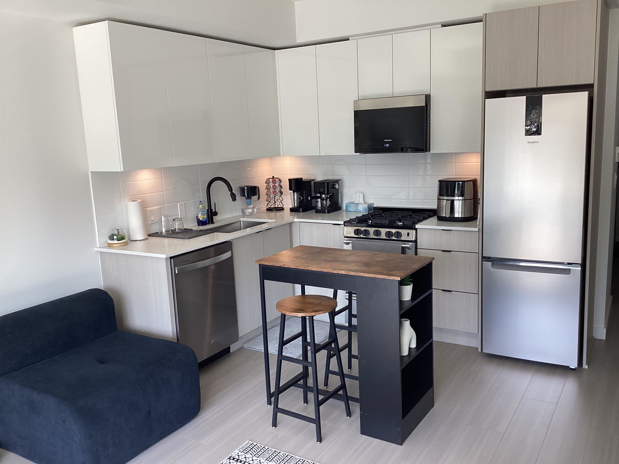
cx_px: 310
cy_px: 232
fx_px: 554
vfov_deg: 45.4
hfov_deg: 58.4
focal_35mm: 31
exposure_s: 1/120
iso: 80
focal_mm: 3.3
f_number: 2.4
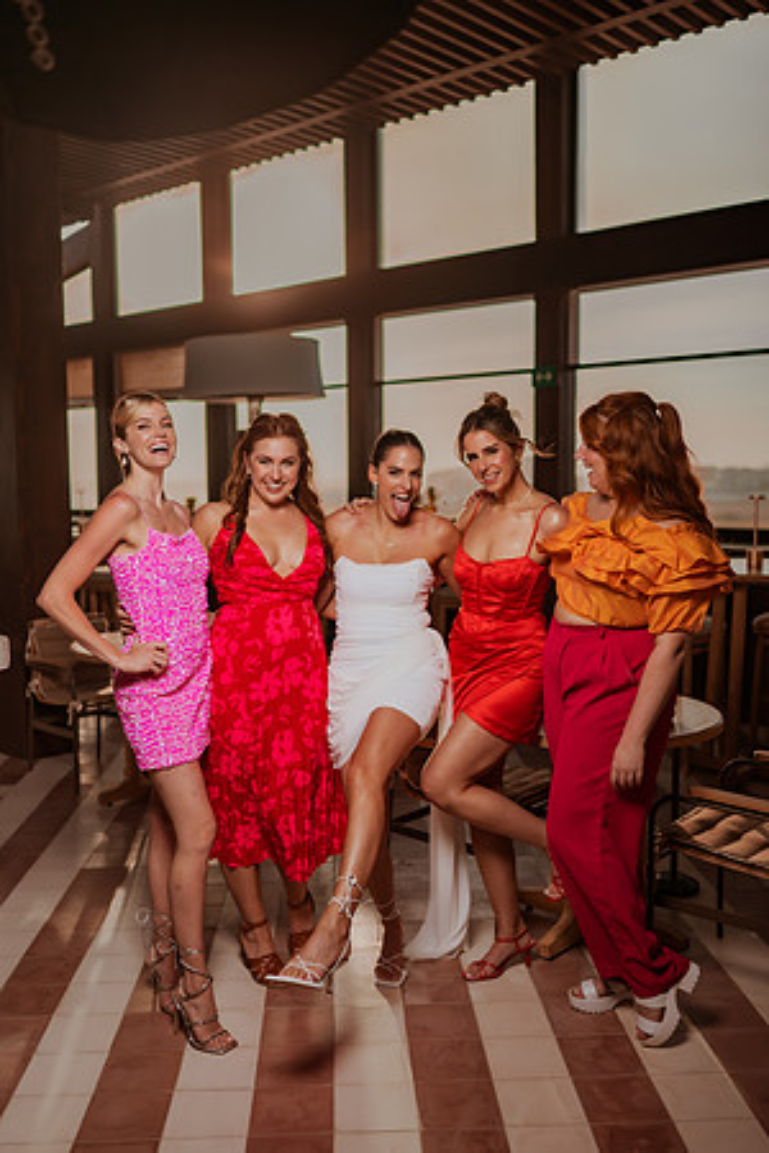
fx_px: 1121
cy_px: 576
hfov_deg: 37.9
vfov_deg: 54.4
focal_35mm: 35
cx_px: 384
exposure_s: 1/6400
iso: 100
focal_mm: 35
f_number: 1.8
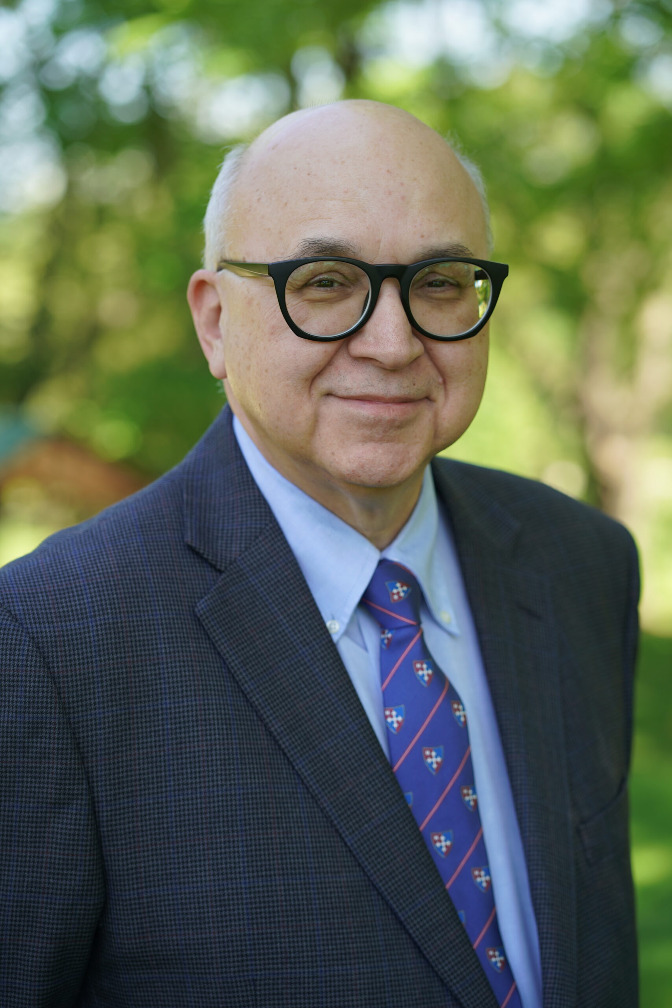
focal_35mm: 85
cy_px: 504
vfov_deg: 23.9
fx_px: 2379
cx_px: 336
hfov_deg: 16.1
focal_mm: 85
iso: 125
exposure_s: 1/160
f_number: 4
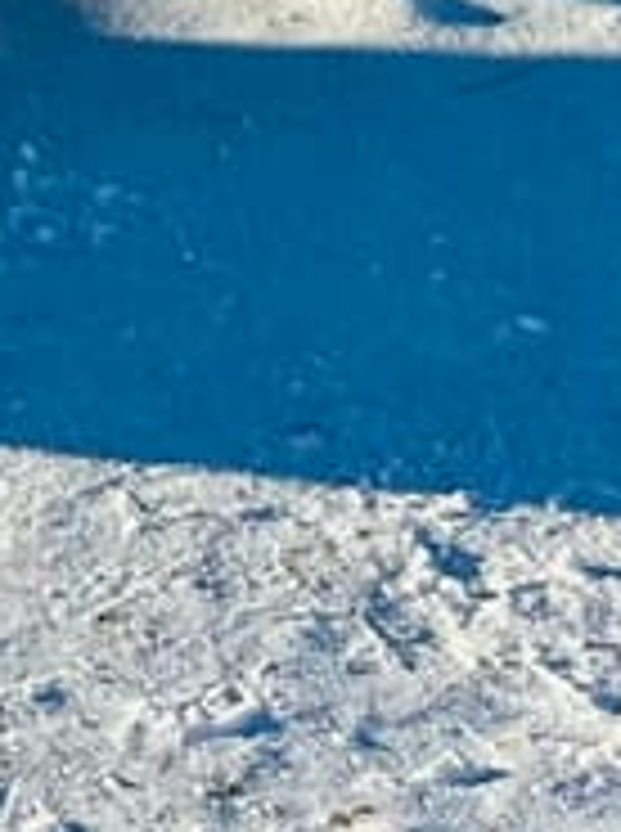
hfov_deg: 6.7
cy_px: -1700
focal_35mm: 208
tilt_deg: -2.2
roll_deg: +2.0
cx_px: -909
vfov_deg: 8.1
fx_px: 4993
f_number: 1.78
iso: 80
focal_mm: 6.86
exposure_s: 1/3597
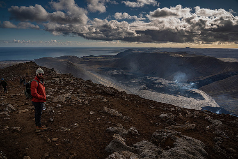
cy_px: 80
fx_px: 159
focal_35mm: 24
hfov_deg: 73.7
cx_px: 119
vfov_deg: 53.2
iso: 100
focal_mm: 24
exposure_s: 1/200
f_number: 10
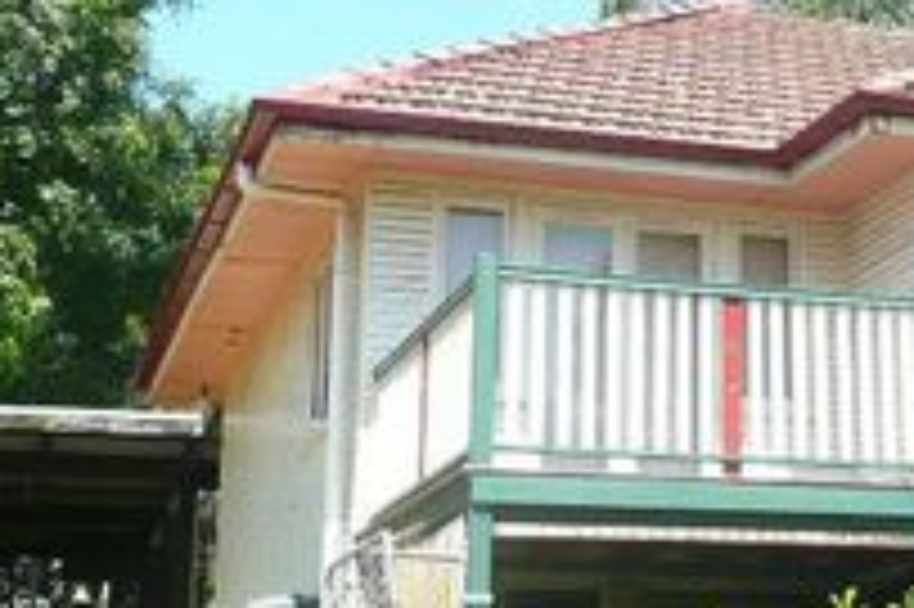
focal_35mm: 81
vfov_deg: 16.8
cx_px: 950
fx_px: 2055
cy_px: 272
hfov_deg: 23.8
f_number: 3.3
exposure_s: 1/320
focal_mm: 4.6
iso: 100
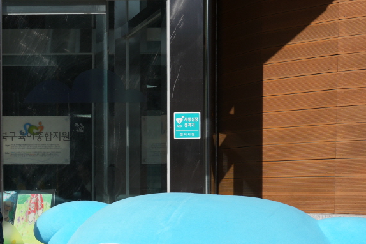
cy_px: 217
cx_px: -108
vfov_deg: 14.9
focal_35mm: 91
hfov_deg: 20.5
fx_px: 925
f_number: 9
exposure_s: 1/200
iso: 100
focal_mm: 29
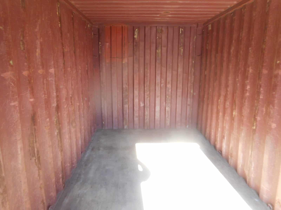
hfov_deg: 69.4
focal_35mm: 25
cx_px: 140
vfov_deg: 54.9
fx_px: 203
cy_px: 105
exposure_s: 1/30
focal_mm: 4.5
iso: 200
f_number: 3.7
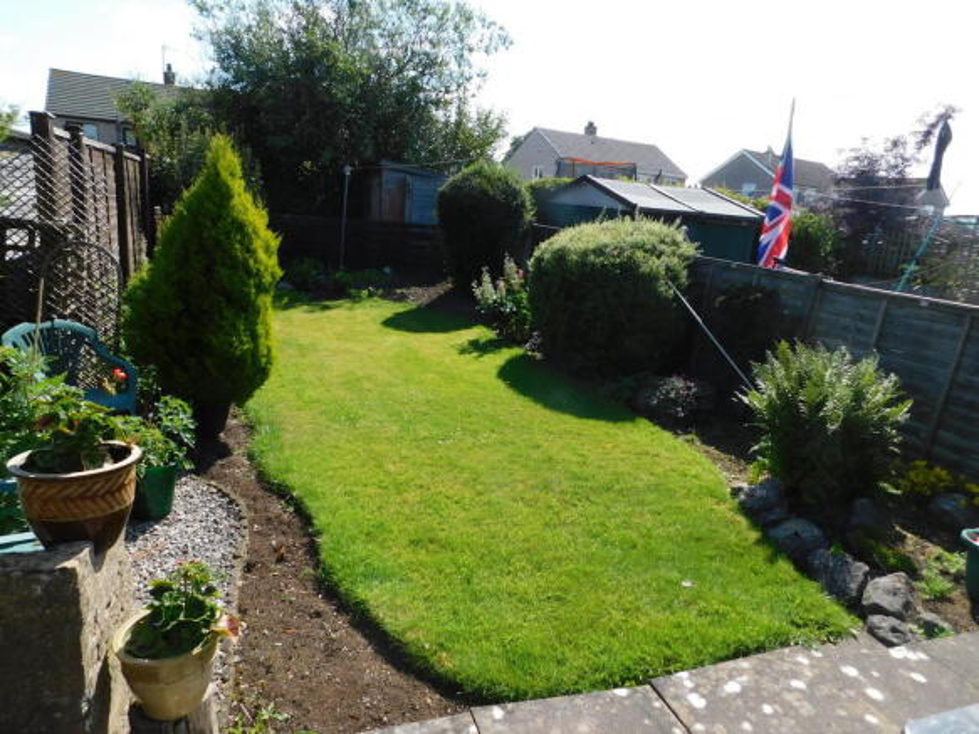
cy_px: 367
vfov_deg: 58.9
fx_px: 650
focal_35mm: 23
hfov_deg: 73.9
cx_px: 490
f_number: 3
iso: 125
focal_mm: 4
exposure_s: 1/1000
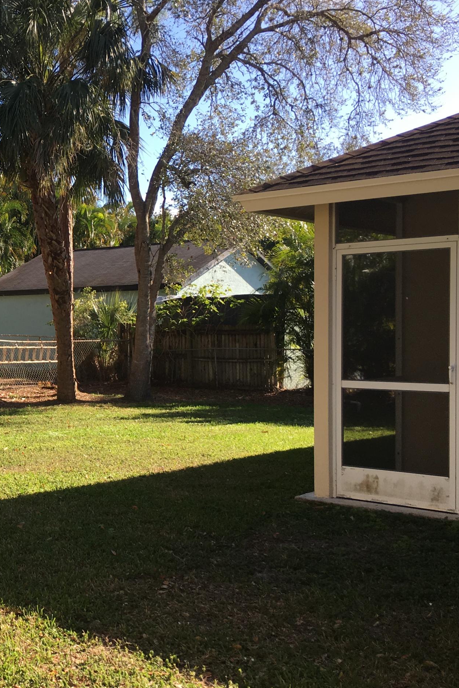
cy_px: 351
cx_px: -52
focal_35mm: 48
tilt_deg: -2.0
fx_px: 918
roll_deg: +0.2
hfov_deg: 25.9
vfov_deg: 41.1
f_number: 2.2
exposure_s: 1/523
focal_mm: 4.15
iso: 25
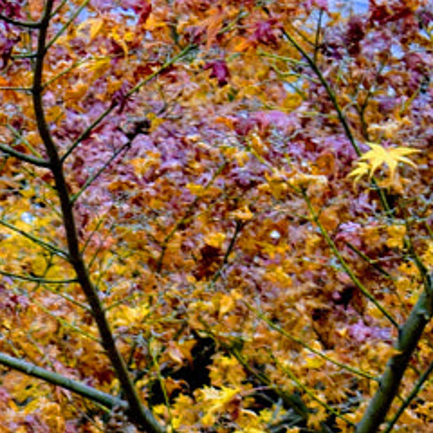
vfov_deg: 3.7
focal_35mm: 467
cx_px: -927
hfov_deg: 3.6
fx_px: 6607
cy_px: 808
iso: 400
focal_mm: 55
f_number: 7.1
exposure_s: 1/200
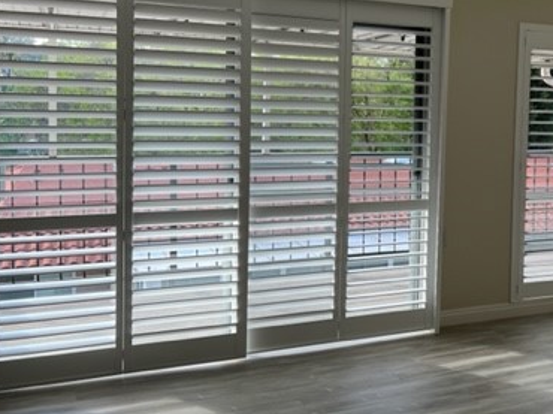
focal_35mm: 45
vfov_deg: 31.9
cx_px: 423
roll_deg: -2.1
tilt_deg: -4.2
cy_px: 139
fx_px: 718
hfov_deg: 40.7
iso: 40
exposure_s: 1/246
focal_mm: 5.7
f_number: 1.5
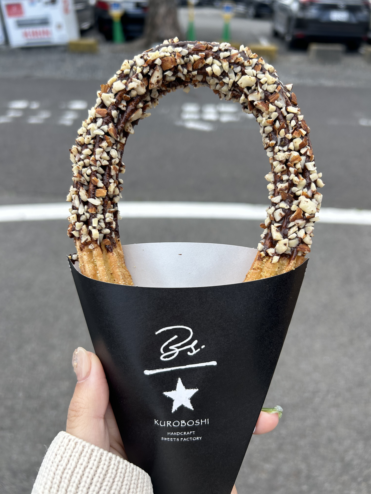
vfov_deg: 67.3
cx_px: 186
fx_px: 372
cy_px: 247
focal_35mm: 26
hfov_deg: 53.1
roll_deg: +3.1
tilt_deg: -33.3
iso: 50
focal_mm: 5.7
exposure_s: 1/1295
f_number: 1.5
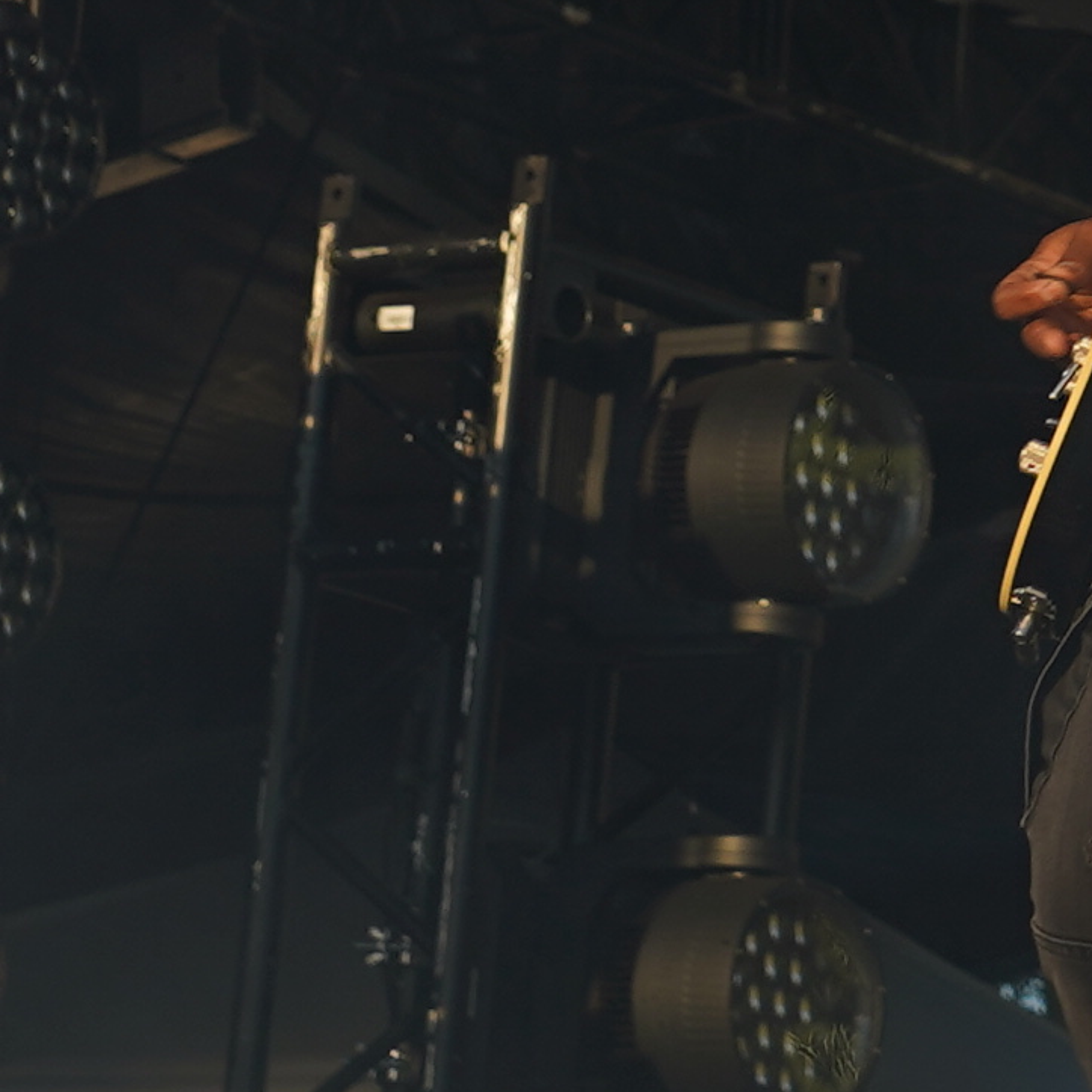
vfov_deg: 6.5
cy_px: -329
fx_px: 9565
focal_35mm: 268
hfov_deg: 6.5
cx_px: 834
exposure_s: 1/250
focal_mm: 38
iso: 100
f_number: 5.6
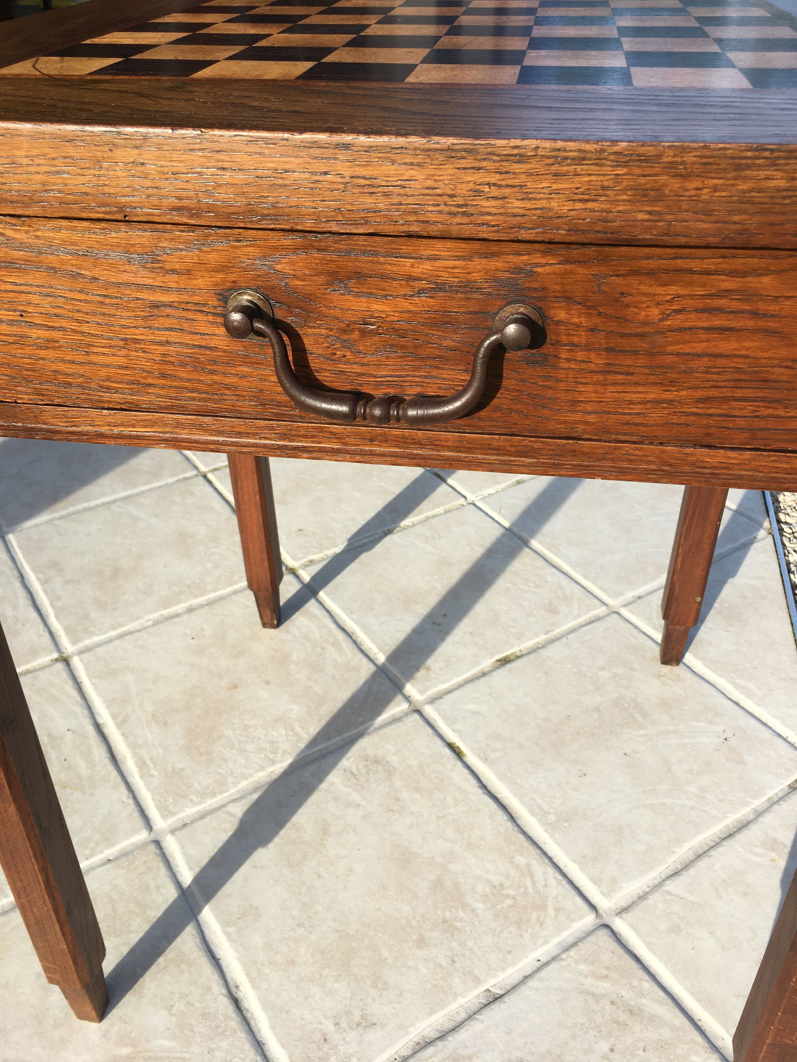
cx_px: 398
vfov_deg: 61.7
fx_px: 890
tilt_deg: -33.8
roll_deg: +1.6
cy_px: 531
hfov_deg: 48.2
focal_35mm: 29
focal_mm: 4.15
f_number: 2.2
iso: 25
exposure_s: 1/549
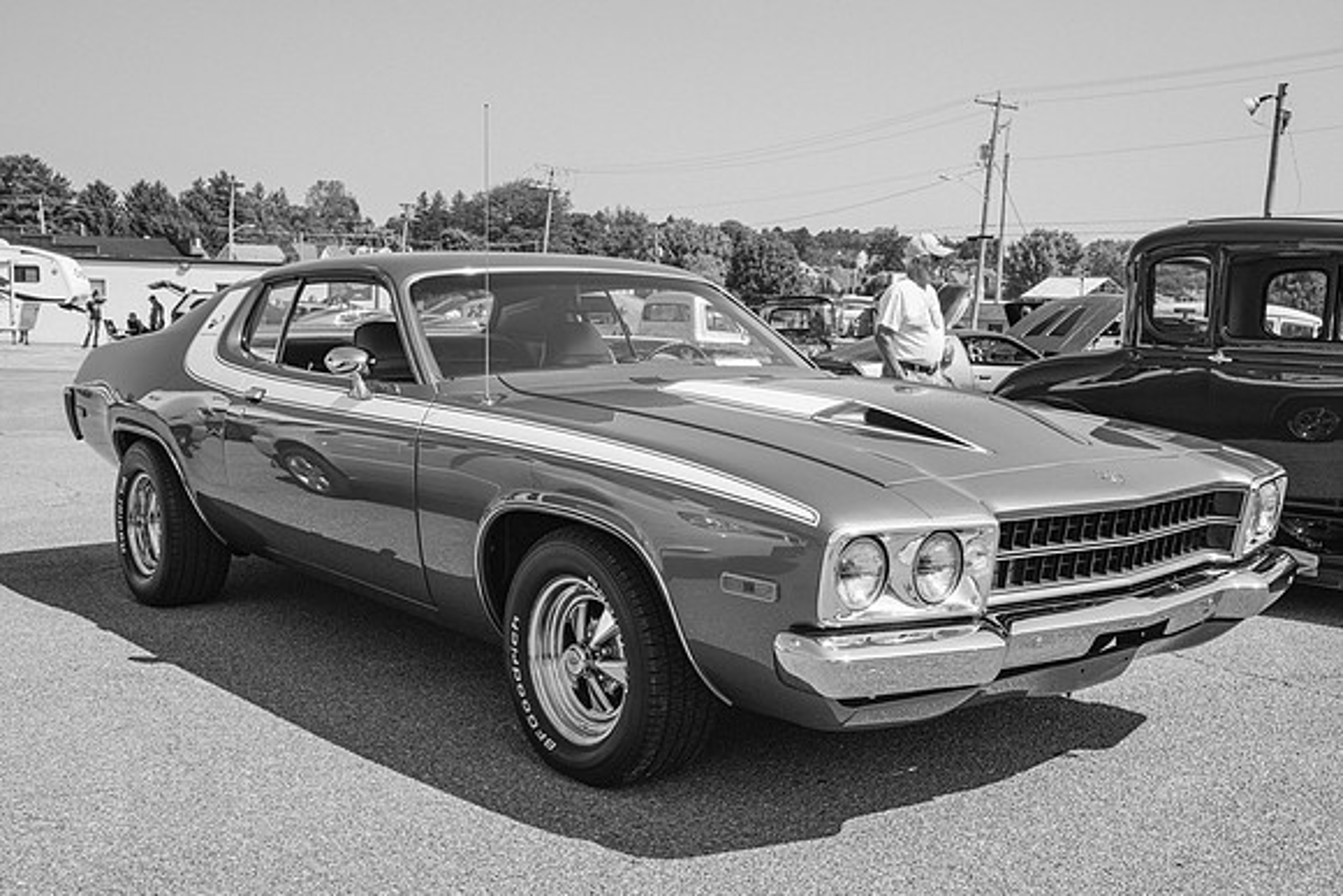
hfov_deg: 53.3
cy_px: 448
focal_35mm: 36
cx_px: 662
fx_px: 1338
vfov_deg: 37.0
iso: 160
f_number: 10
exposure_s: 1/250
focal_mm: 35
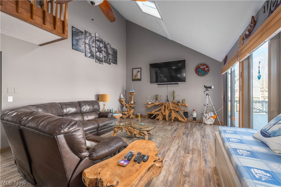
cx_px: 140
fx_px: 125
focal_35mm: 16
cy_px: 94
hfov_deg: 96.8
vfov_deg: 73.7
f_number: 8
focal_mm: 16
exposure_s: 1/60
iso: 200
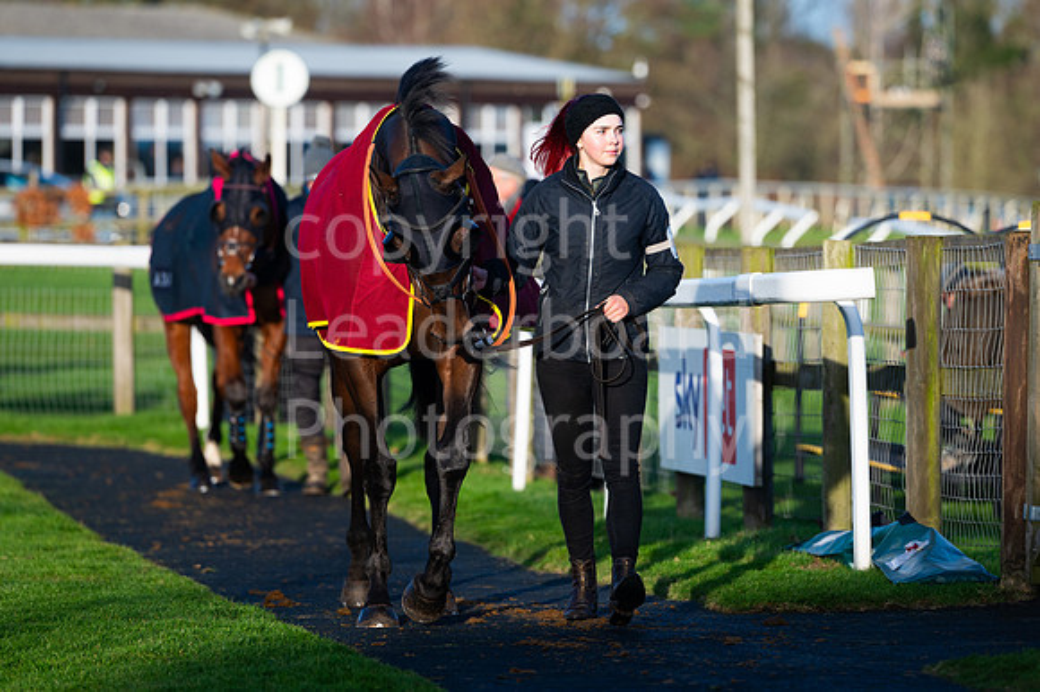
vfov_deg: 5.6
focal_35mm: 247
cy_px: 296
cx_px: 593
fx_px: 7123
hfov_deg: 8.3
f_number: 3.5
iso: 320
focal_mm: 200
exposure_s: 1/2000
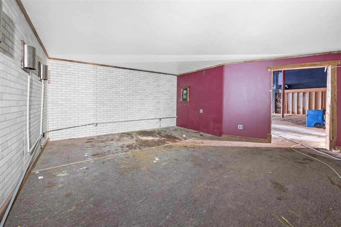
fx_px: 133
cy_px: 114
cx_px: 170
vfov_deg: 81.2
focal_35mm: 14
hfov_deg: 104.3
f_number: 8
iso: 2500
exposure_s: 13
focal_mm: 14
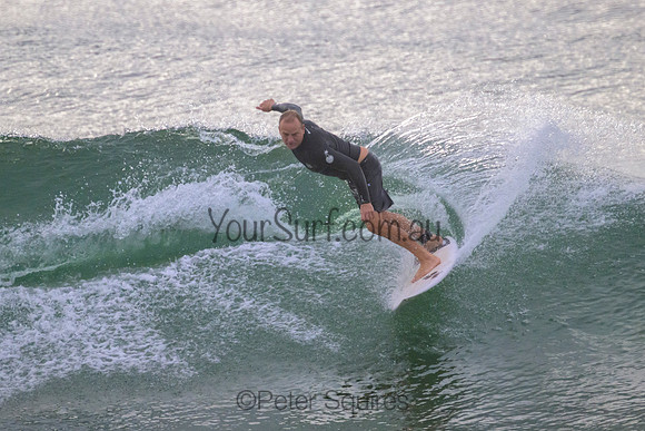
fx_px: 17165
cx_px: 304
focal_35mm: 958
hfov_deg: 2.2
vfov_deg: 1.4
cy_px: 197
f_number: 11
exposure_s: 1/1600
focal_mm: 800
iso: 4500
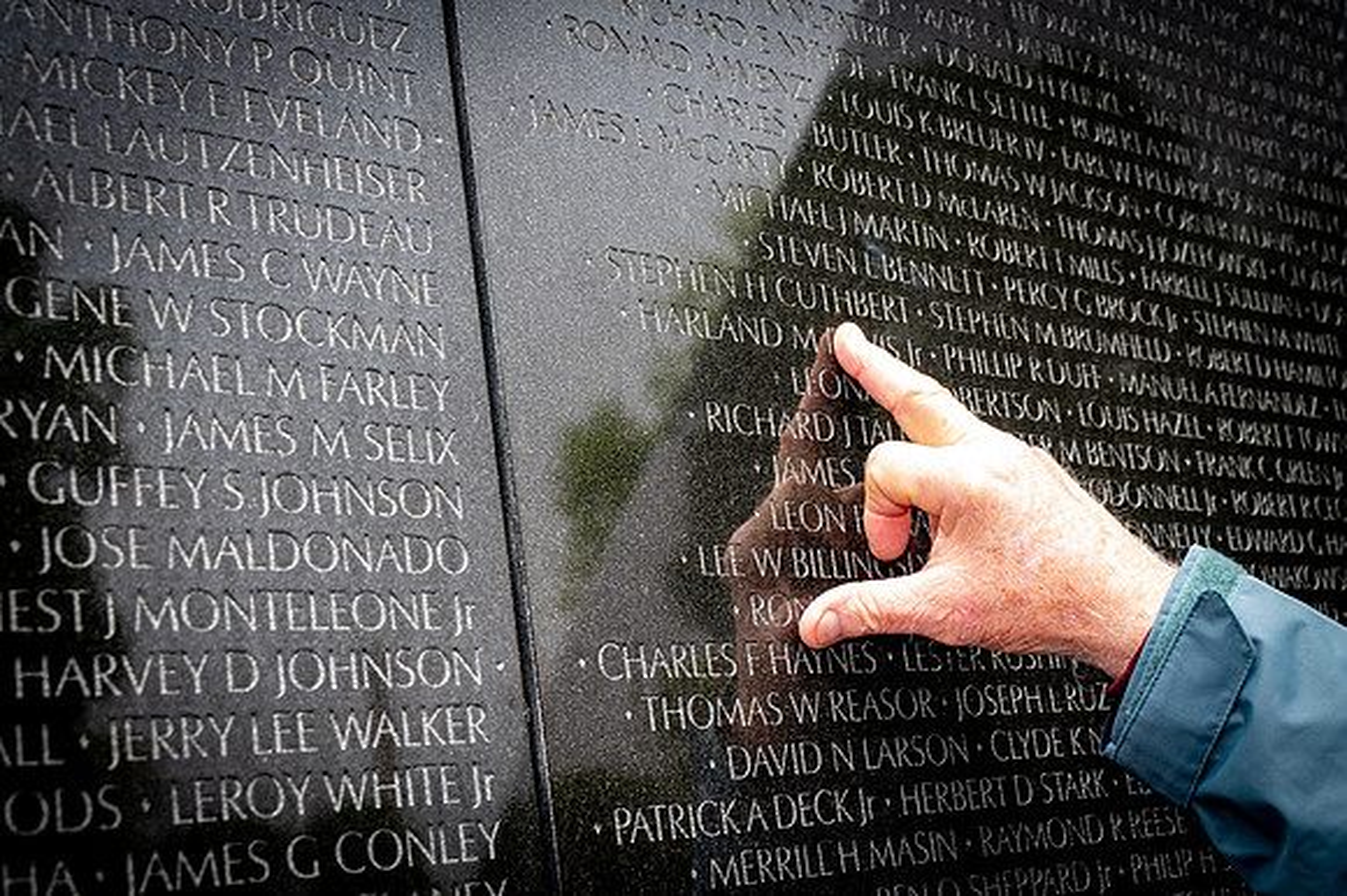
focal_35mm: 51
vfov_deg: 26.5
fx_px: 1907
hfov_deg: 38.9
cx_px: 674
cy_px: 448
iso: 1400
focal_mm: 51
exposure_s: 1/640
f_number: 8
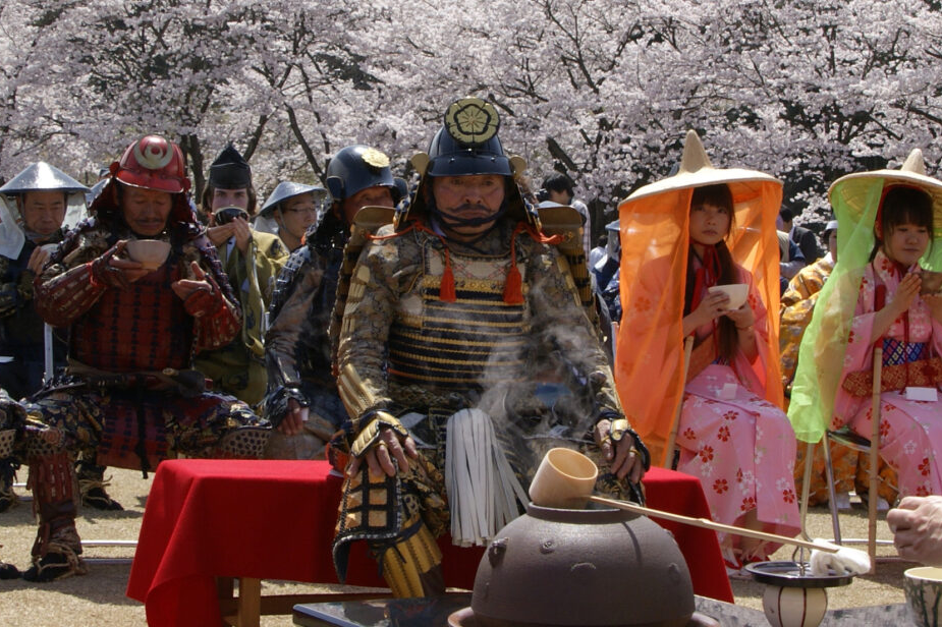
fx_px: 2171
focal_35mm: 83
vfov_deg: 16.4
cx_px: 465
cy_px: 240
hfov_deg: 24.5
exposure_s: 1/200
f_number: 9
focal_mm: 20
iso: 100
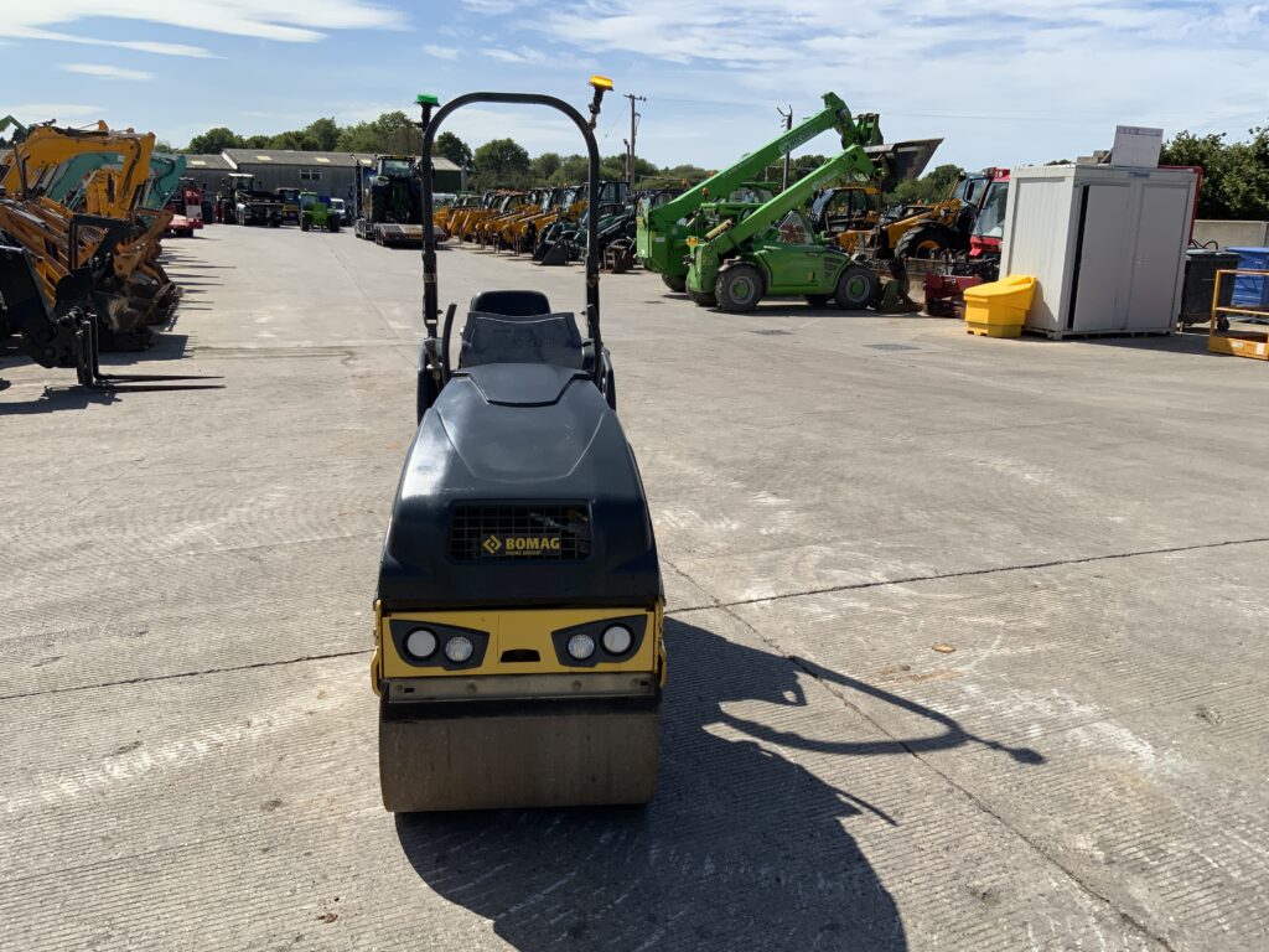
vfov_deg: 48.2
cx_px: 634
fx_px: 1063
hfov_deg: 61.7
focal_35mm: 29
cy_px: 476
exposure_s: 1/2538
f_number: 1.8
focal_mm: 3
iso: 16
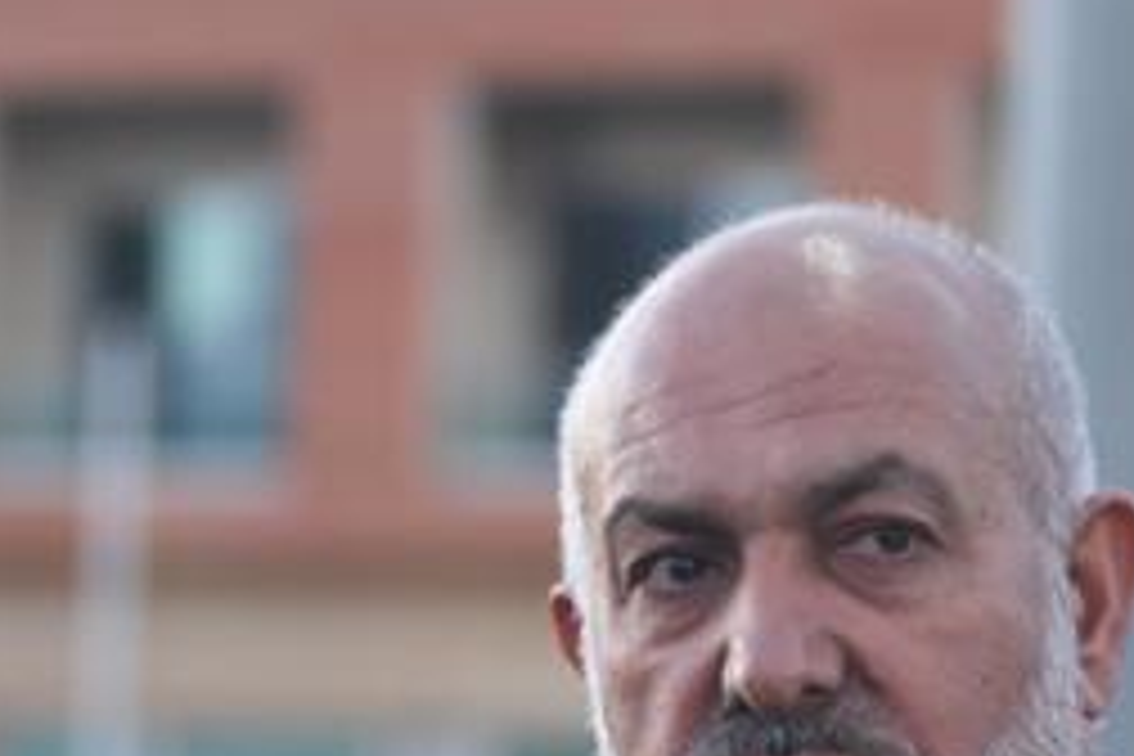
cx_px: 794
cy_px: 774
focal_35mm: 219
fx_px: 6898
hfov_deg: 9.4
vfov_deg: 6.3
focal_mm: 70
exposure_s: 1/160
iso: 800
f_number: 2.8
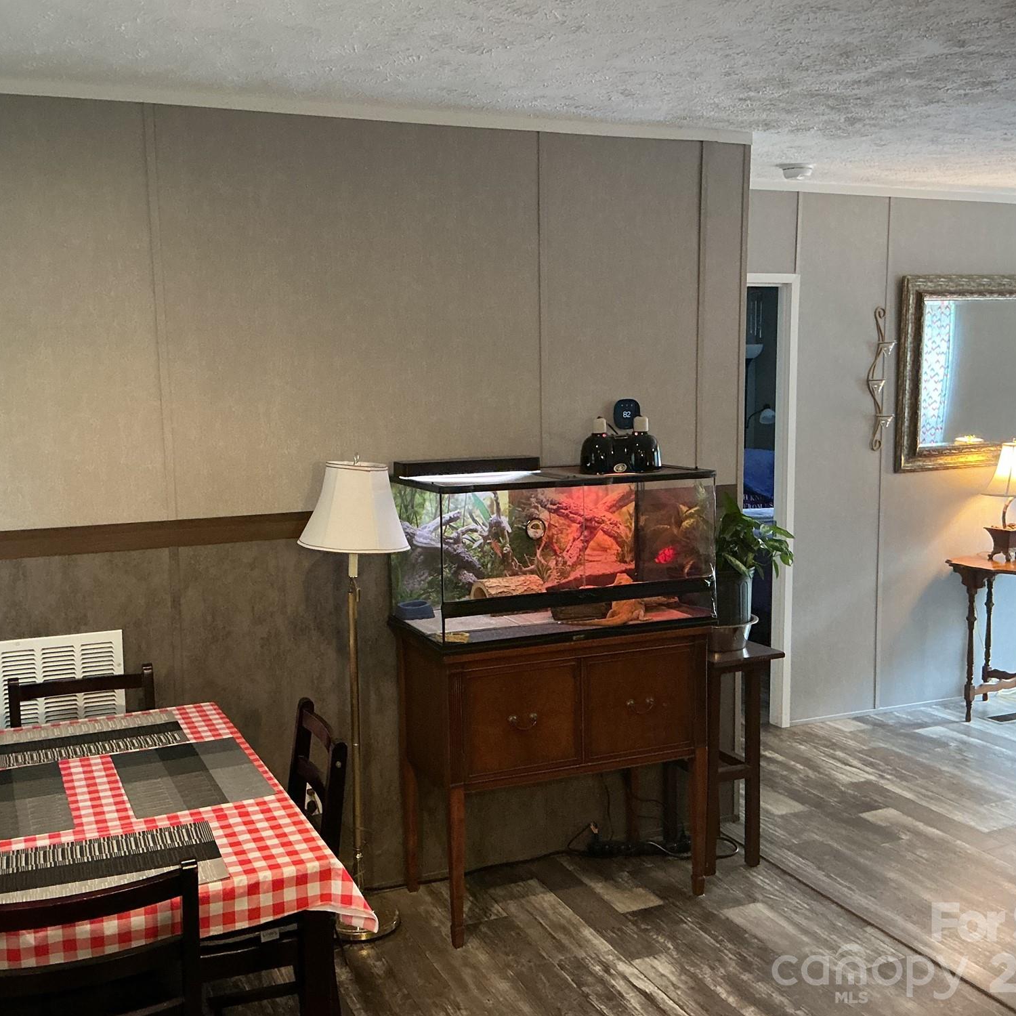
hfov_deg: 47.2
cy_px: 509
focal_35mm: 35
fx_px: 1162
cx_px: 461
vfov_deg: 47.2
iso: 250
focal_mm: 3
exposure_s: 1/60
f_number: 1.8
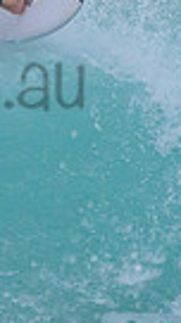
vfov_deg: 0.8
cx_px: -99
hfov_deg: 0.4
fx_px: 23538
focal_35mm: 2745
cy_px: -50
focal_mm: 500
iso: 1000
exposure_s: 1/2000
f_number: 5.6
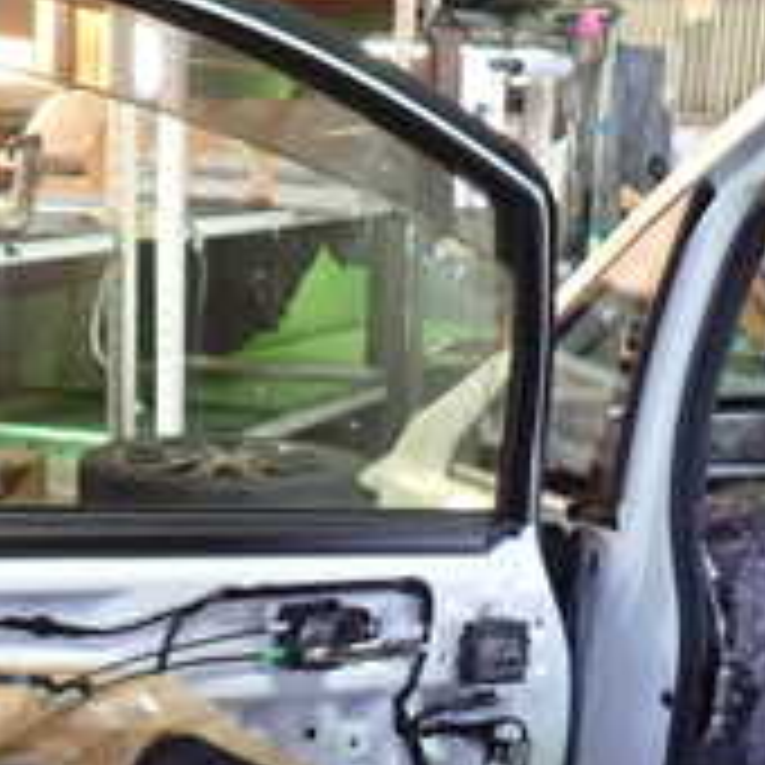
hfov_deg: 22.1
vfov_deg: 21.5
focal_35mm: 78
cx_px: 261
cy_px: 752
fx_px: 1950
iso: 200
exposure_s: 1/30
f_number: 2
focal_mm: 4.5
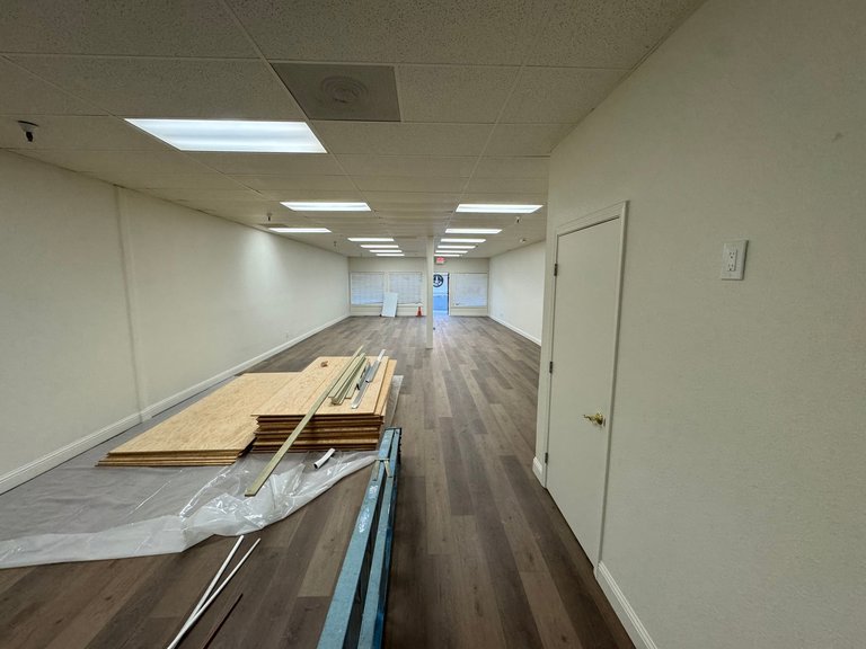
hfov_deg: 102.1
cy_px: 324
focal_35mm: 14
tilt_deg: -9.2
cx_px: 433
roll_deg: +0.1
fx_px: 350
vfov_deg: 85.7
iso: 250
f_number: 2.2
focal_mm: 2.22
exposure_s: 1/120
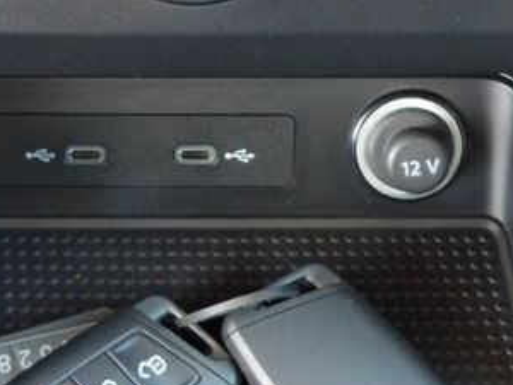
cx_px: 173
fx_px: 1215
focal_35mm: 82
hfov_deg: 23.7
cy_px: -84
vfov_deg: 17.1
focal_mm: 4.3
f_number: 3.2
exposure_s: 1/8
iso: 348
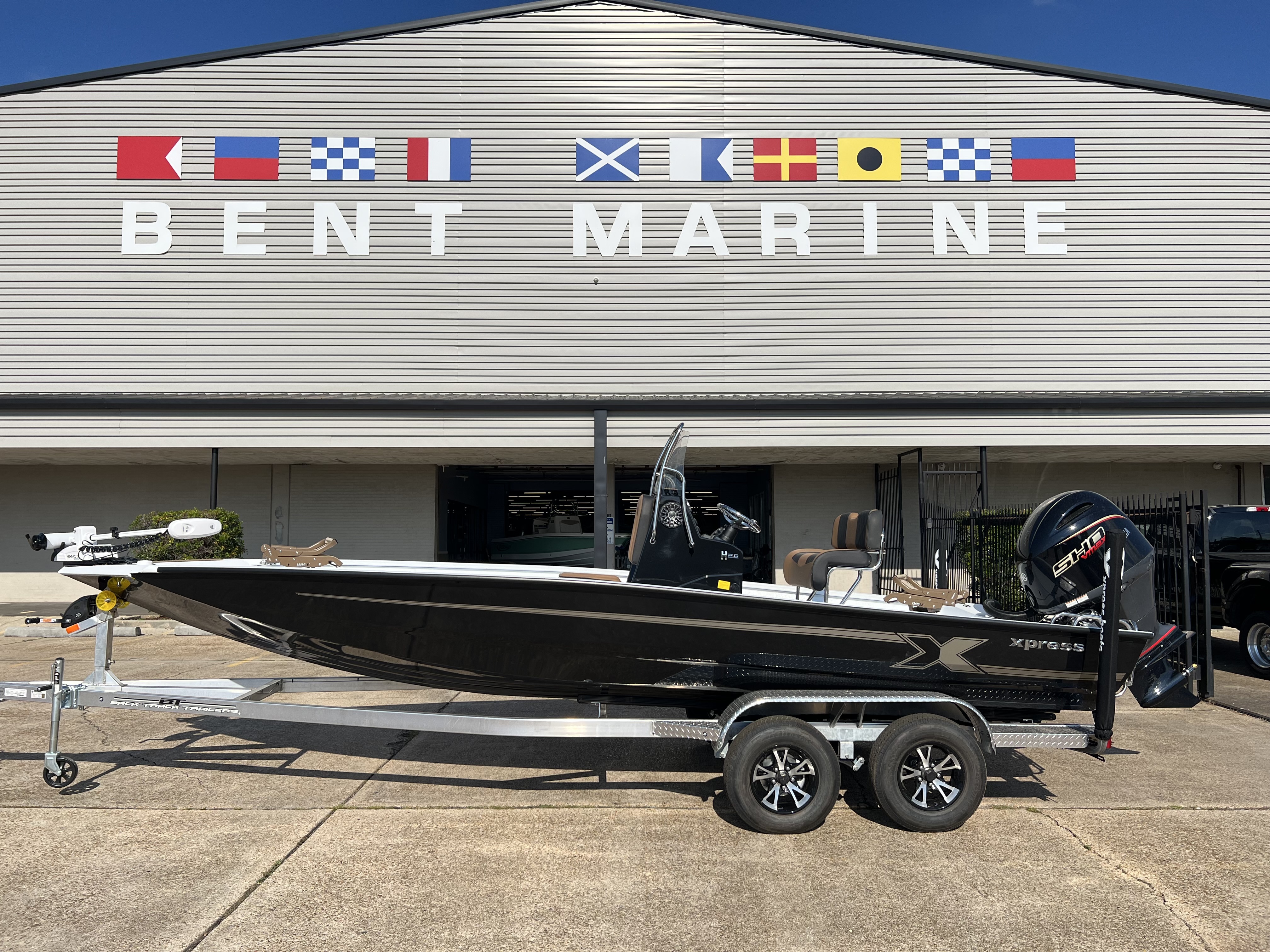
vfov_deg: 53.1
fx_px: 954
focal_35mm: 26
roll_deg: +1.1
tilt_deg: +3.9
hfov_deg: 67.3
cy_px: 476
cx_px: 635
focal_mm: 5.7
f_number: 1.5
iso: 50
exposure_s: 1/4444
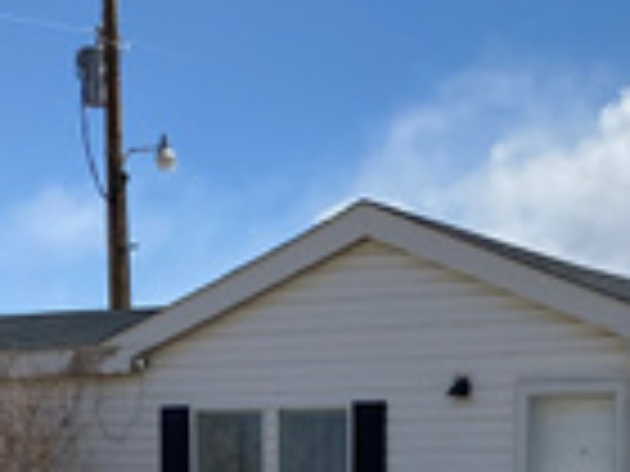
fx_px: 2166
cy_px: 940
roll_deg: -1.4
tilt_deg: -8.1
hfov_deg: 15.8
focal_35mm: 119
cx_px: 778
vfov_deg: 11.3
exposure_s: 1/4444
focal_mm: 4.25
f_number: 1.8
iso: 32
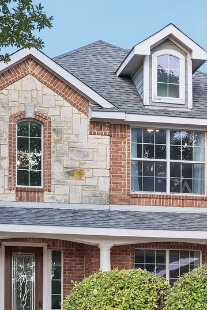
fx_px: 984
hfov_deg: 11.9
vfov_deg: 17.8
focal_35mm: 114
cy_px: 232
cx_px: 216
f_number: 8
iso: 400
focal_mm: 30
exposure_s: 1/500
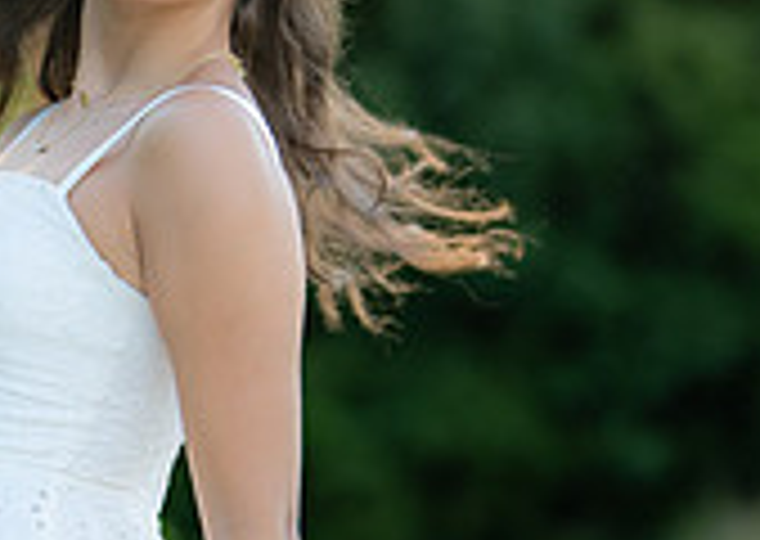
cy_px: 350
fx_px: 5515
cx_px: 96
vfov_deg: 5.6
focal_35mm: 256
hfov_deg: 7.9
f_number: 1.2
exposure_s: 1/1000
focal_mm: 50
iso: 100
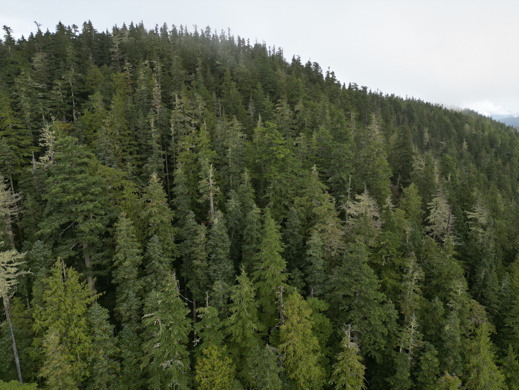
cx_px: 260
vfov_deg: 56.8
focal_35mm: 24
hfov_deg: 71.6
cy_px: 195
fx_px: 360
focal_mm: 6.72
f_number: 1.7
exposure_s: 1/1000
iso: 110
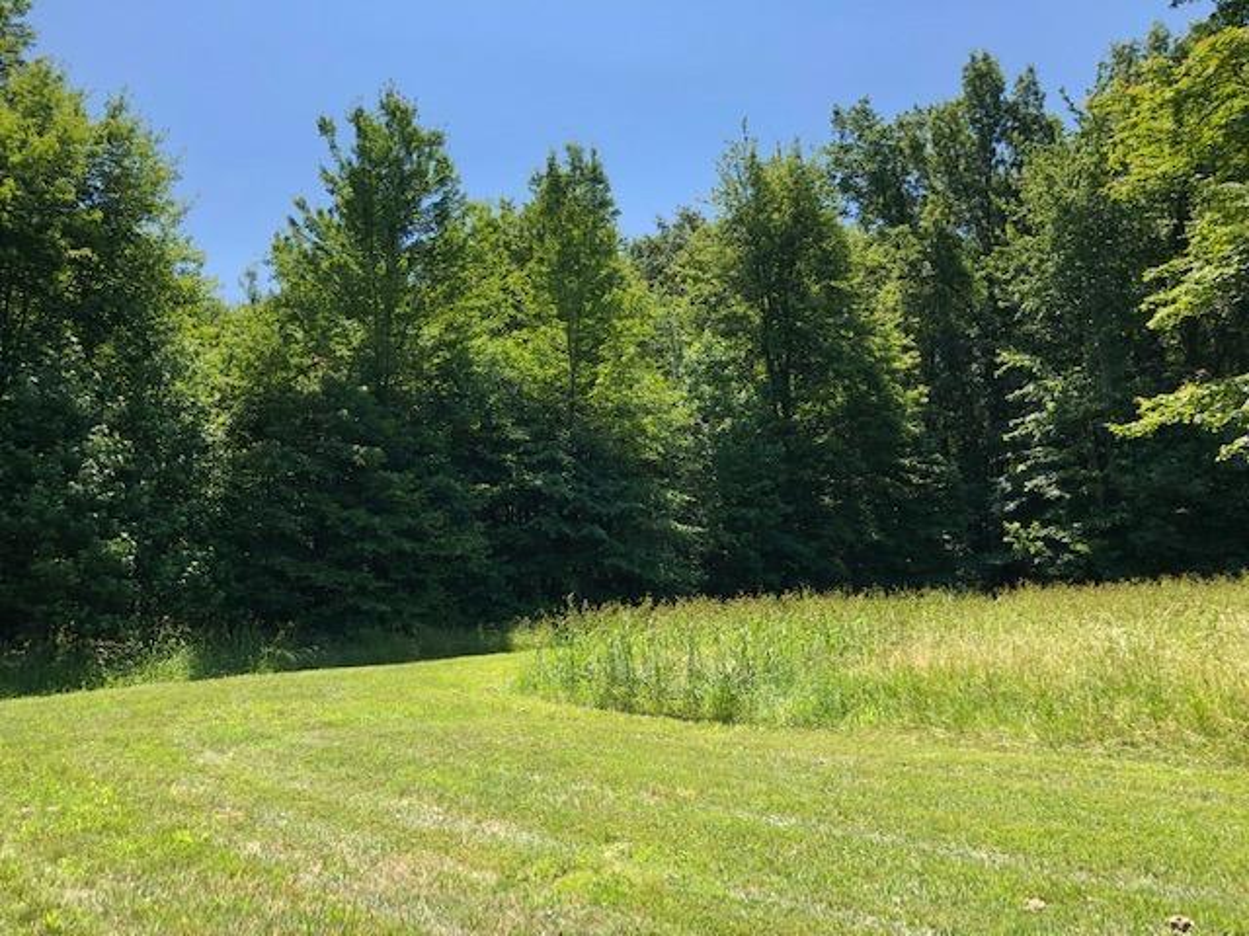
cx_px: 624
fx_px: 1010
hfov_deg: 63.4
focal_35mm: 28
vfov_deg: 49.7
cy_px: 468
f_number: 1.8
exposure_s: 1/889
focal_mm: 3.99
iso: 20
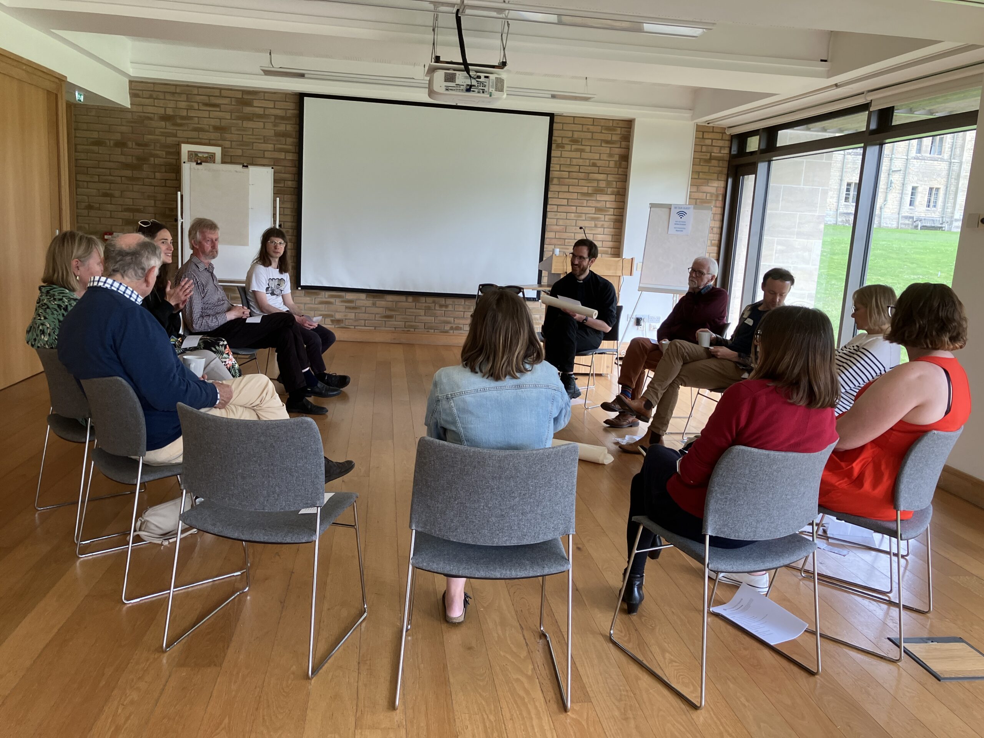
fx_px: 796
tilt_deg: -10.0
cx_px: 492
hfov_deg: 63.4
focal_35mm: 28
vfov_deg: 49.7
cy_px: 369
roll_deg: -3.7
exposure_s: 1/100
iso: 80
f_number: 1.8
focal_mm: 3.99
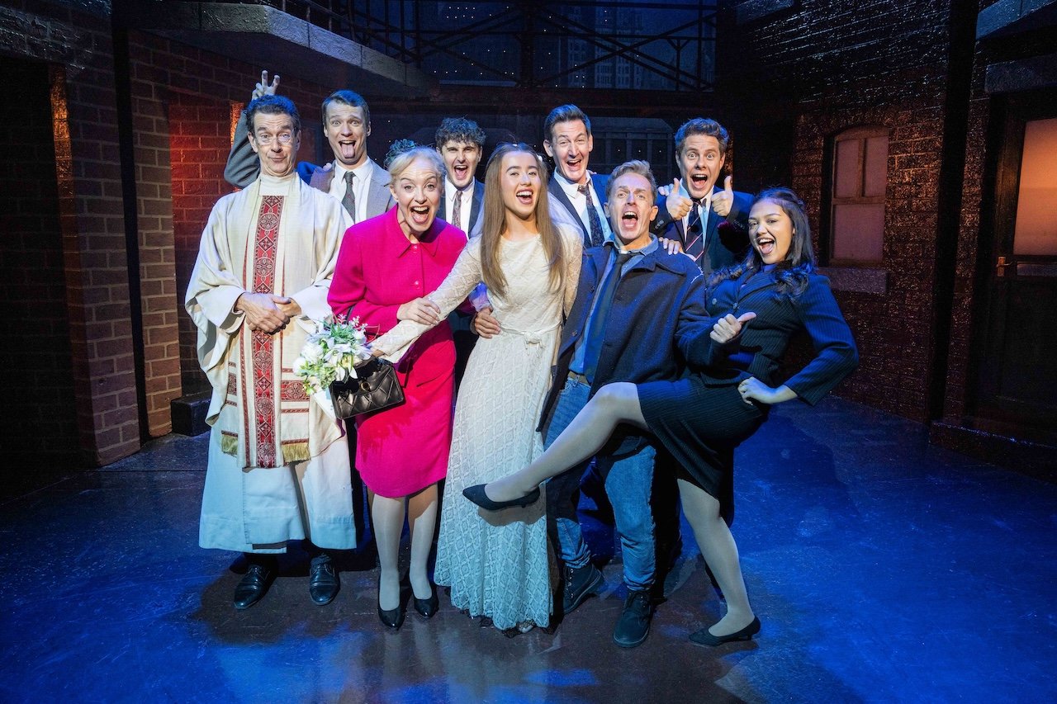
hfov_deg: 71.5
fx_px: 734
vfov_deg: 51.3
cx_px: 528
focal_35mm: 25
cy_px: 352
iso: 1000
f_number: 5.6
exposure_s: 1/250
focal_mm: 25
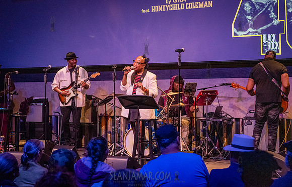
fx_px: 507
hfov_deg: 32.1
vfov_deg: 20.9
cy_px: 83
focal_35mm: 63
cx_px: 136
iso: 5000
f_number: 3.5
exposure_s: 1/400
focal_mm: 58
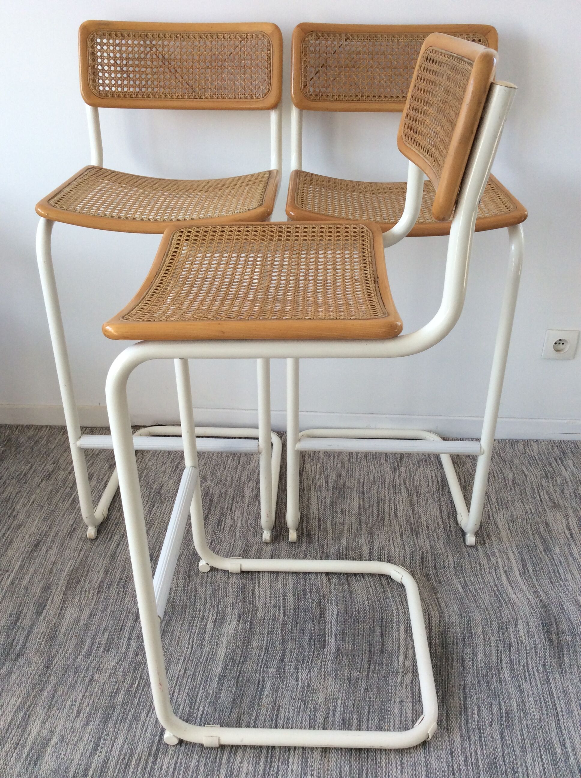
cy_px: 389
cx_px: 290
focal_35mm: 32
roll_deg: +1.0
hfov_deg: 44.1
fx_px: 718
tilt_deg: -28.9
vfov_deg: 56.9
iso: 40
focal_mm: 3.3
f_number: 2.4
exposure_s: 1/100
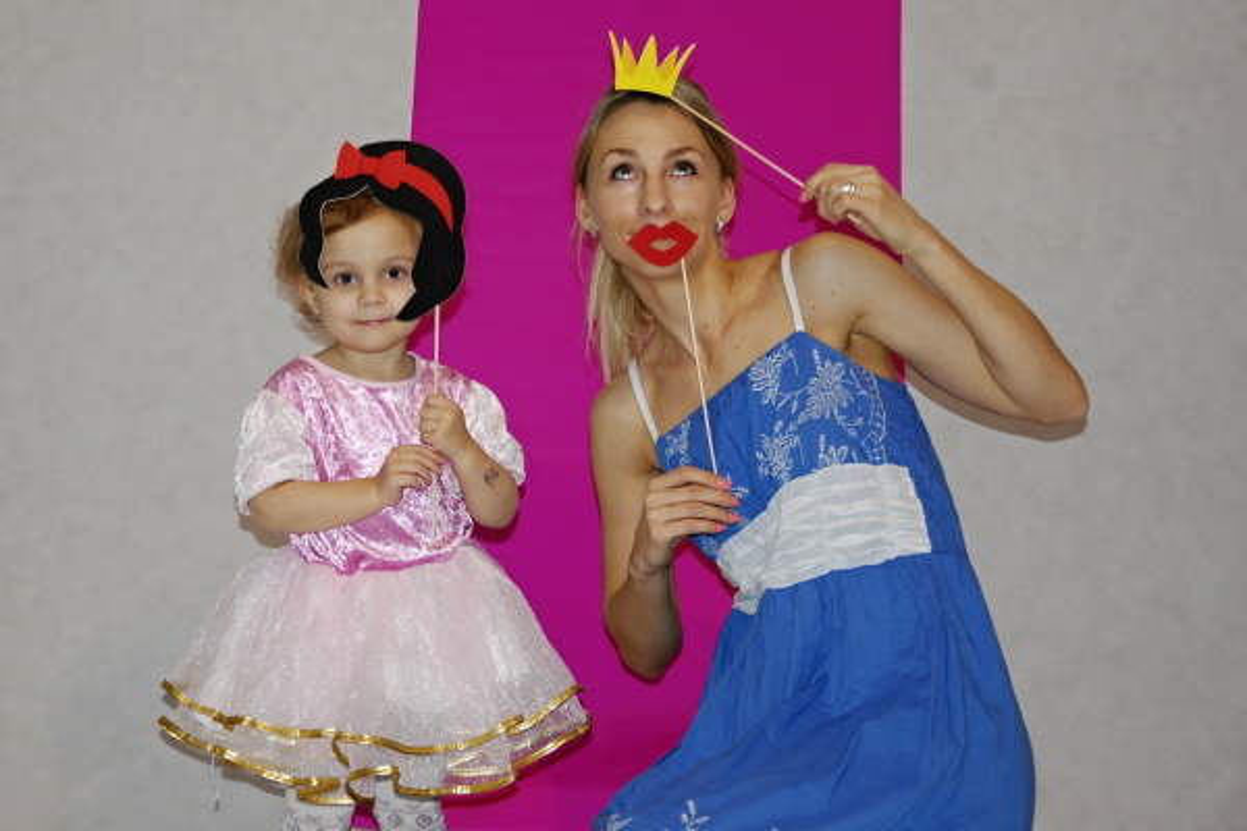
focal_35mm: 68
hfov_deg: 29.9
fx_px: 2338
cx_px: 624
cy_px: 416
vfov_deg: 20.2
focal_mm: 45
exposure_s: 1/60
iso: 400
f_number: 4.8
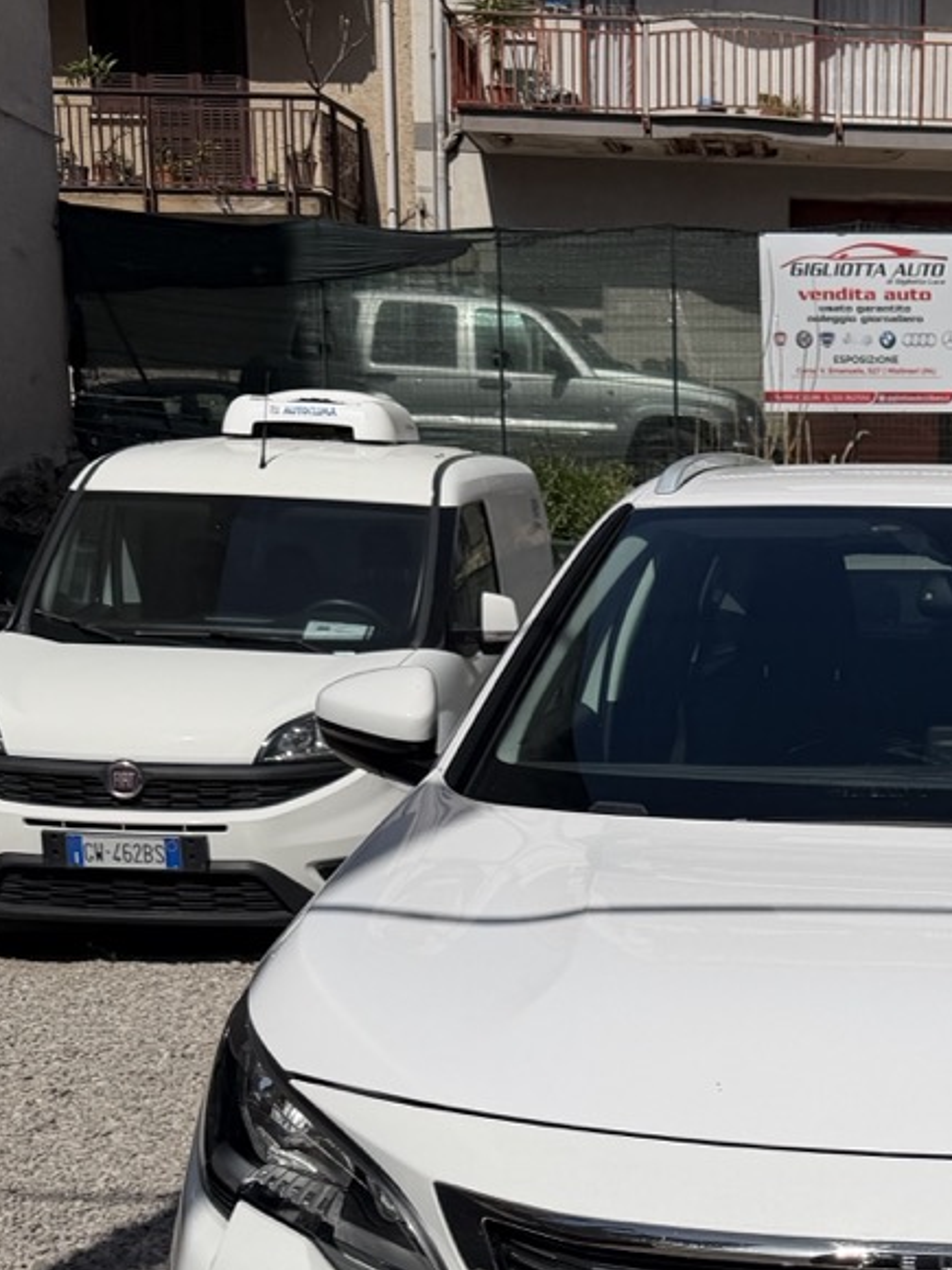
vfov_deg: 34.9
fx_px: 1943
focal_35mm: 53
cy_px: 1042
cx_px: 967
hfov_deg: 26.0
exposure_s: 1/17544
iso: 100
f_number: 1.78
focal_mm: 6.76
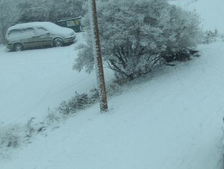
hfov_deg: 28.5
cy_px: 66
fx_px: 441
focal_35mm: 68
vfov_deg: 21.7
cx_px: 126
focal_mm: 6.5
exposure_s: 1/122
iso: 100
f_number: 3.9
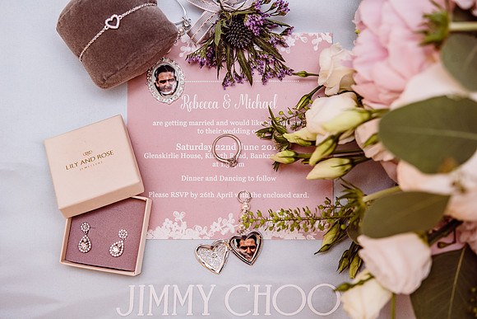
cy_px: 154
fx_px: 880
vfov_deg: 20.5
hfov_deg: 30.3
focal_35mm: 66
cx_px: 223
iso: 200
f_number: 4.5
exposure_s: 1/80
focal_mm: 60
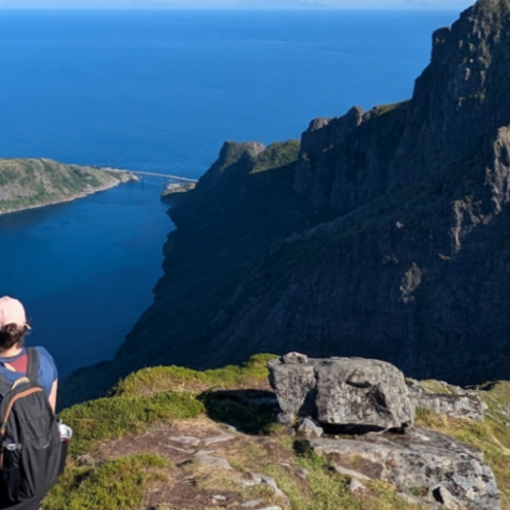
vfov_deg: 77.7
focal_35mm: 19
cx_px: 227
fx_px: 317
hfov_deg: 77.4
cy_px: 255
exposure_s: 1/1366
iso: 53
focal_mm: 2.35
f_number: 2.2
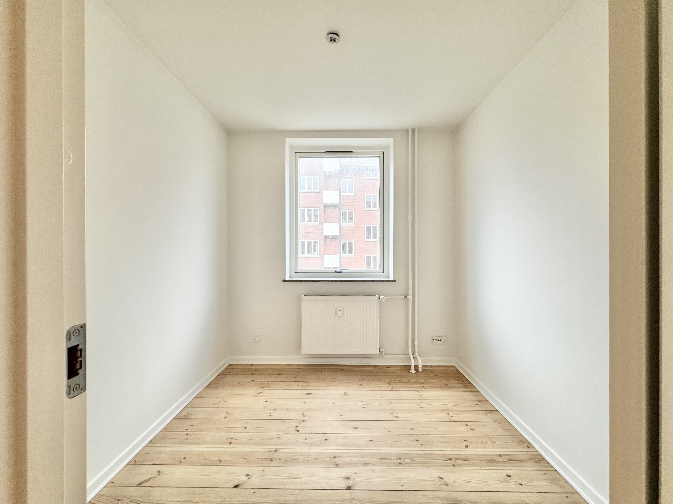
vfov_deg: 85.7
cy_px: 252
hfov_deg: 102.1
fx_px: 272
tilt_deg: -0.6
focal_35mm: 14
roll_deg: +0.2
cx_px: 336
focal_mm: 2.22
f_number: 2.2
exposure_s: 1/100
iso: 160
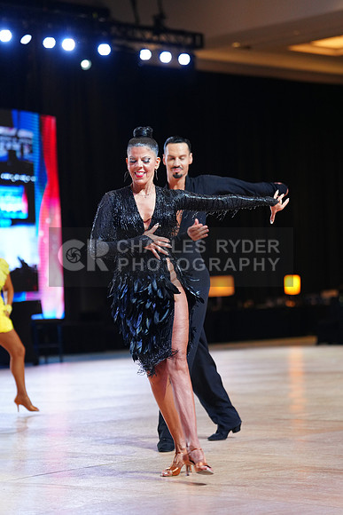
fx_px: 1528
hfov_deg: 12.8
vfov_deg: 19.1
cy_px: 258
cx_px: 172
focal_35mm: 107
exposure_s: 1/400
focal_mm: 107
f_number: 2.8
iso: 2000
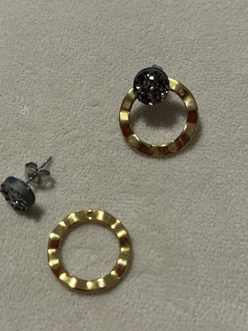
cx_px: 96
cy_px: 183
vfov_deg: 40.4
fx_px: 449
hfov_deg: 30.8
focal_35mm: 47
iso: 320
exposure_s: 1/60
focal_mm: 5.1
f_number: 1.6
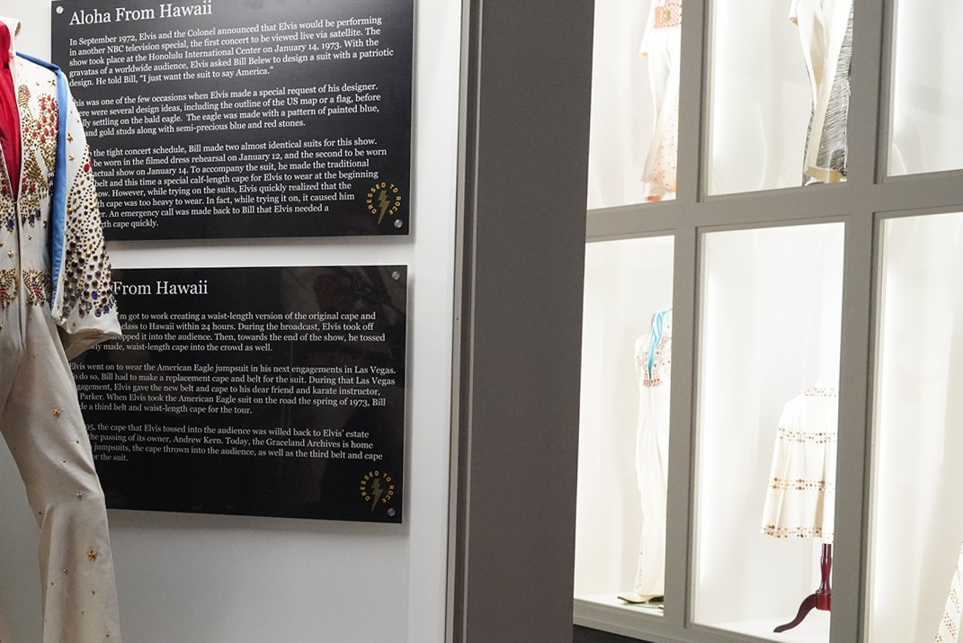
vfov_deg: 24.1
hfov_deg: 33.6
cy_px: 445
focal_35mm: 56
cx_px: 81
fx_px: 1499
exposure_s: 1/100
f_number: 8
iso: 6400
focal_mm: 30
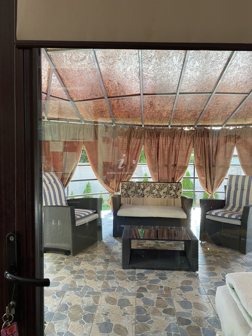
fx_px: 252
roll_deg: -0.5
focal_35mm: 26
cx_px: 126
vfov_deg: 67.3
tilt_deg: -2.7
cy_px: 168
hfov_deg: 53.1
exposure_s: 1/60
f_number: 1.8
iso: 160
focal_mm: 4.25
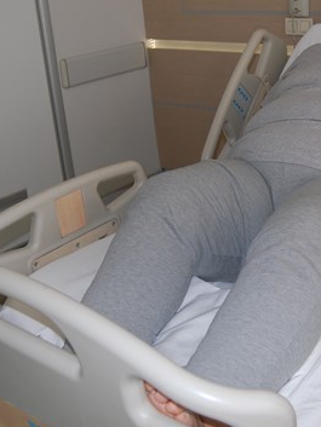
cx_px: 235
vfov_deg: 40.4
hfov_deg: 30.5
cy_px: 191
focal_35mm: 47
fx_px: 581
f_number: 3.5
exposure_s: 1/60
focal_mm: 18
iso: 400
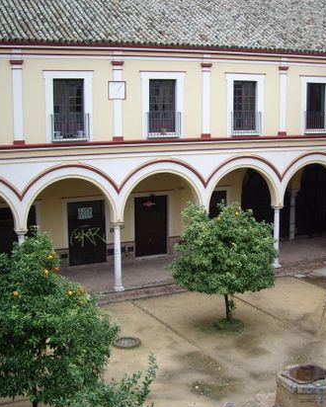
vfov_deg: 34.7
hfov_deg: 28.0
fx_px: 651
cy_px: 205
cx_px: 200
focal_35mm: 54
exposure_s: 1/160
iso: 100
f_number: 2.7
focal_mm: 6.2
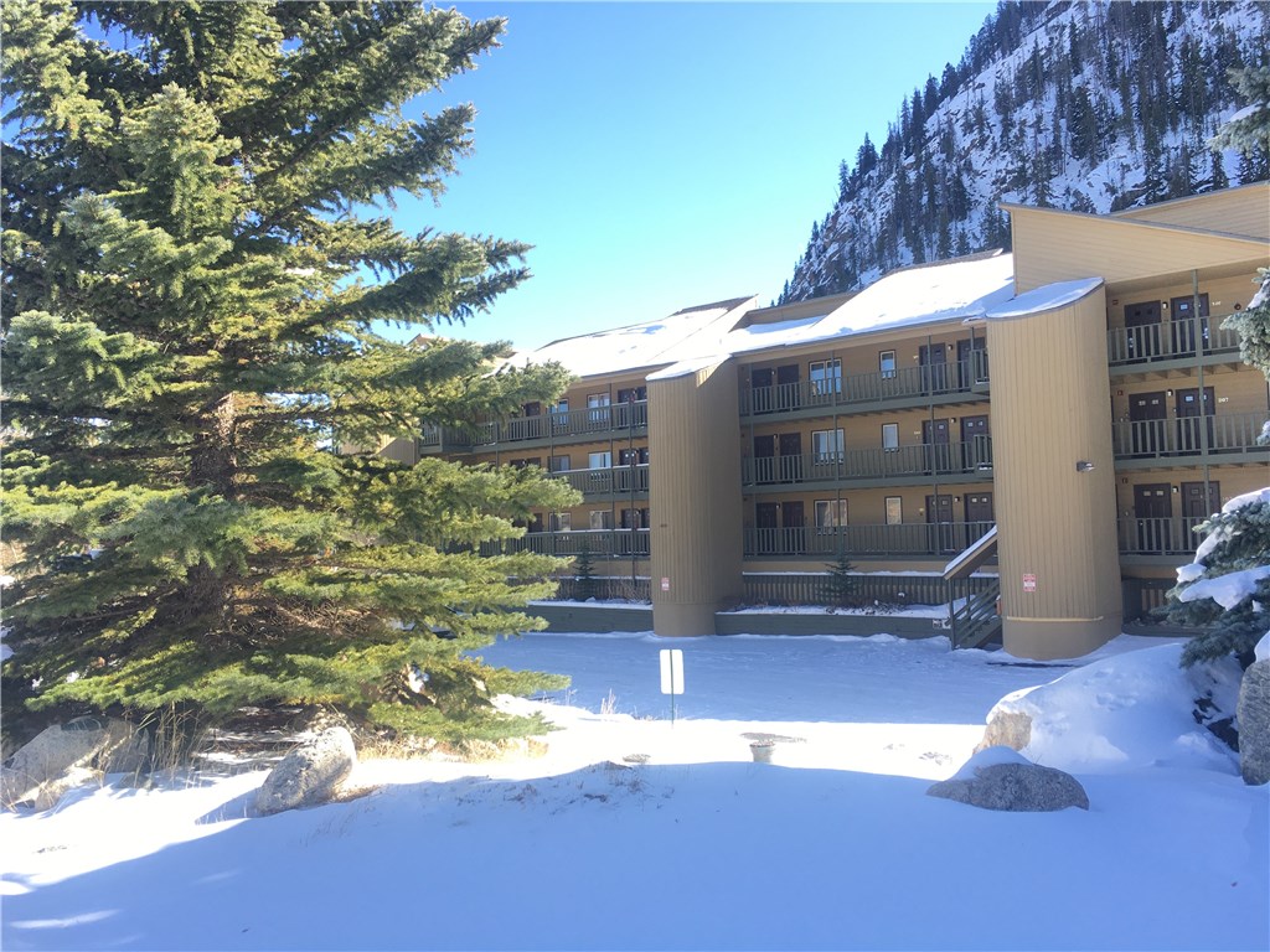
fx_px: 1064
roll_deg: +0.7
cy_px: 476
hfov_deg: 61.7
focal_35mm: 29
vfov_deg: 48.2
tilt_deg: +4.0
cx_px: 635
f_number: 2.2
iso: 25
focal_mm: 4.15
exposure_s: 1/346
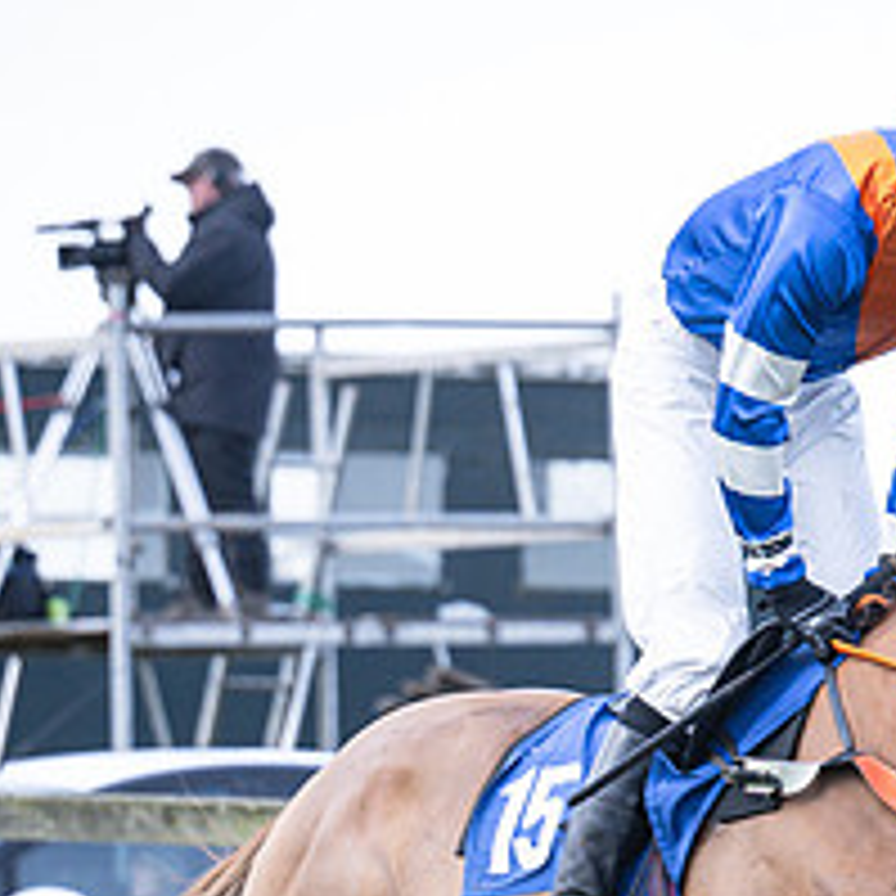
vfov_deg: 3.0
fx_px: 17102
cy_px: 809
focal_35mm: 584
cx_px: 1141
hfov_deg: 3.0
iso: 400
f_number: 4
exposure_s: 1/800
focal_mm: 150
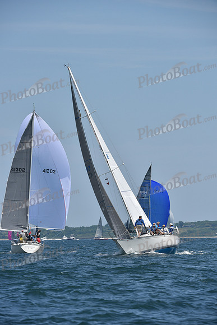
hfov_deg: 5.3
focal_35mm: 260
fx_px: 2349
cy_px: 162
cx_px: 108
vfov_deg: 7.9
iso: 320
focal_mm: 260
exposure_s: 1/1600
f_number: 8
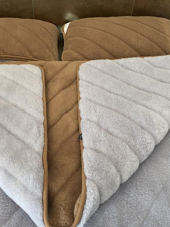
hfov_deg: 40.5
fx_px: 229
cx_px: 67
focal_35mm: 35
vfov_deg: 52.6
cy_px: 114
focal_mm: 4.25
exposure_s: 1/60
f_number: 1.8
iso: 160
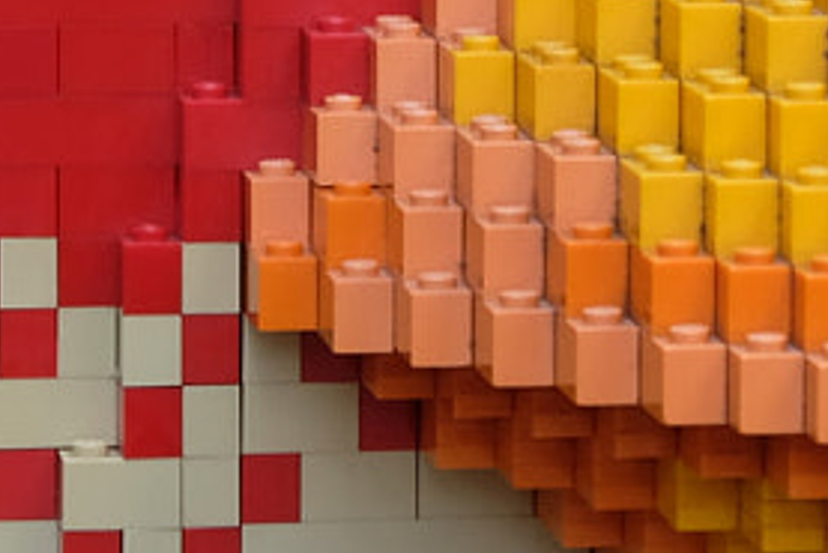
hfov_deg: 7.3
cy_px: -404
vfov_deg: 4.8
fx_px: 6512
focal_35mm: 283
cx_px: 720
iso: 200
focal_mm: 32.9
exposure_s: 1/26
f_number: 9
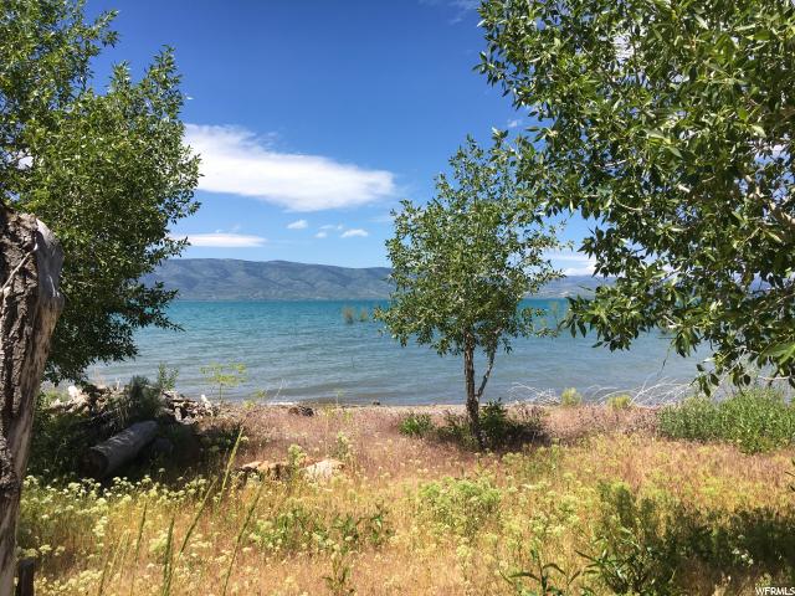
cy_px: 298
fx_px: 666
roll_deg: +0.2
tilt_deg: -0.8
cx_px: 398
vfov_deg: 48.2
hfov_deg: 61.7
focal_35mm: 29
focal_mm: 4.15
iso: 25
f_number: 2.2
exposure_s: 1/1570
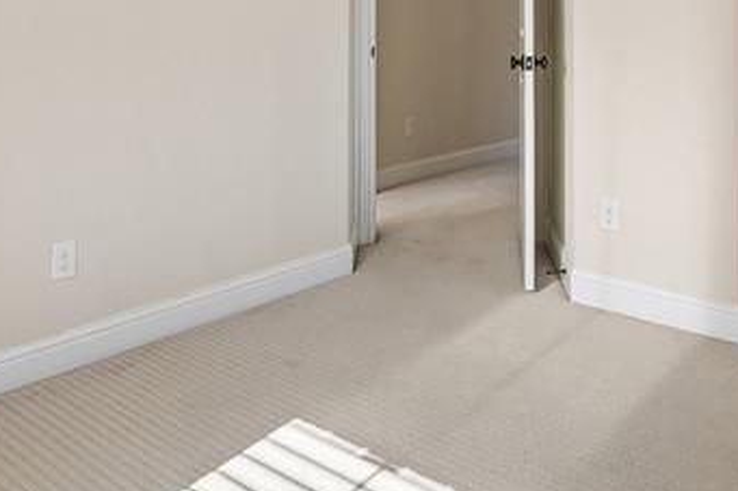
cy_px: 9
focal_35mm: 42
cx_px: 454
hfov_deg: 46.1
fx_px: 861
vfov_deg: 29.9
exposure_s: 1/100
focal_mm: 14
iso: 400
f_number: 8
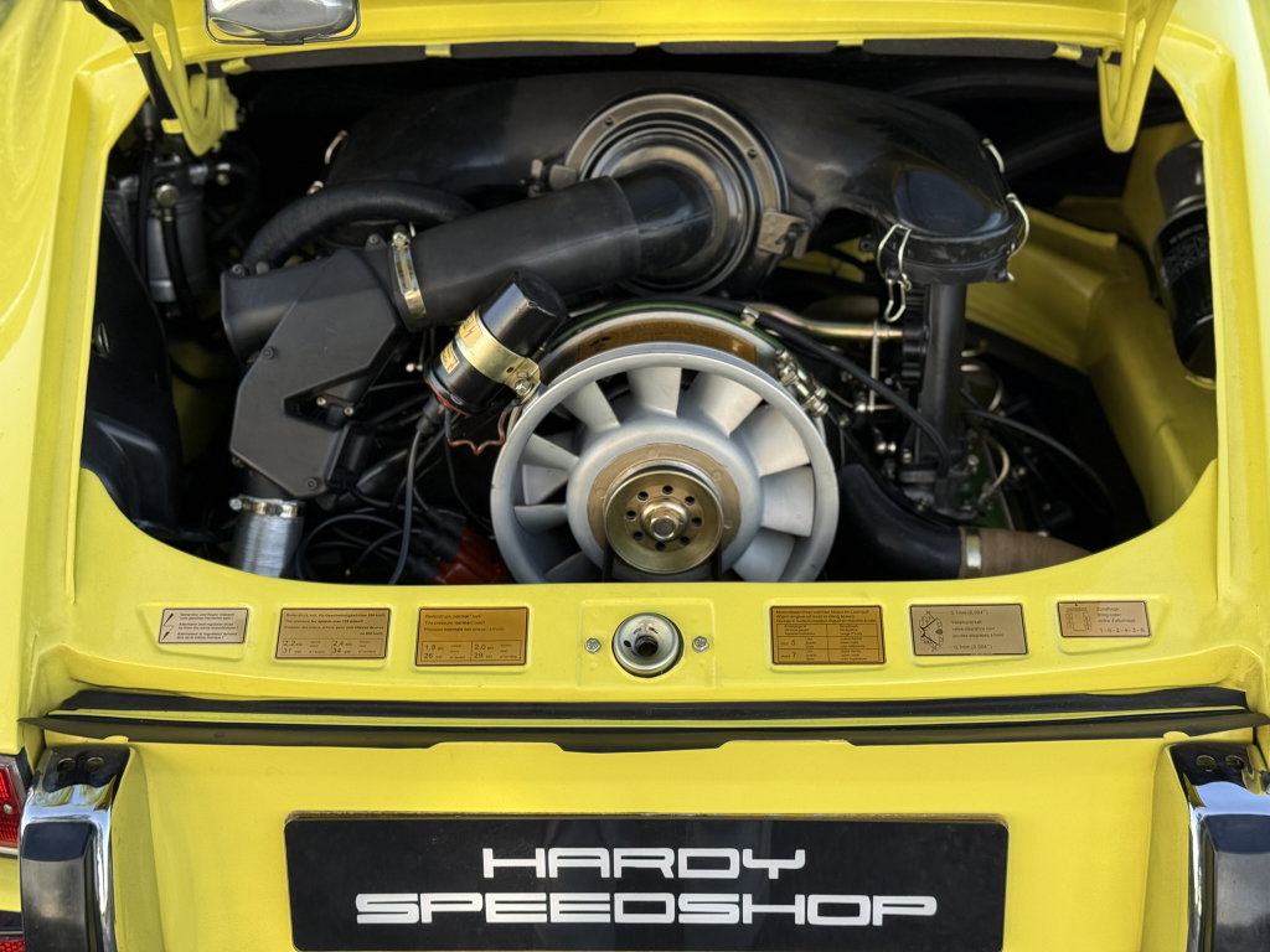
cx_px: 635
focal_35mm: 48
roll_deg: -1.7
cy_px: 476
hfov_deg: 39.7
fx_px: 1761
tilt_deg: -32.2
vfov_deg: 30.3
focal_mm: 6.76
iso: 80
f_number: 1.78
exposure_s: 1/740
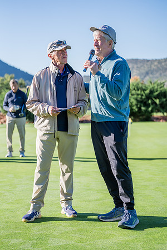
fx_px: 487
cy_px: 125
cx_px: 84
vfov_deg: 28.8
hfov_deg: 19.5
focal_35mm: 70
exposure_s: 1/4000
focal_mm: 70
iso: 400
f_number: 2.8
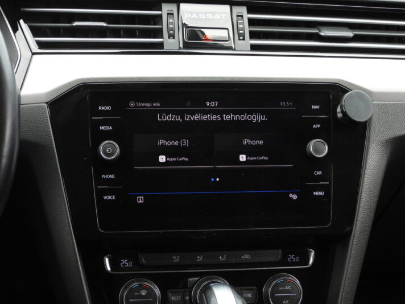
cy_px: 152
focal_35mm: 75
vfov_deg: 19.6
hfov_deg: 26.0
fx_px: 877
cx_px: 202
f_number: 3.5
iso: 100
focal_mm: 13.5
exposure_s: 1/80
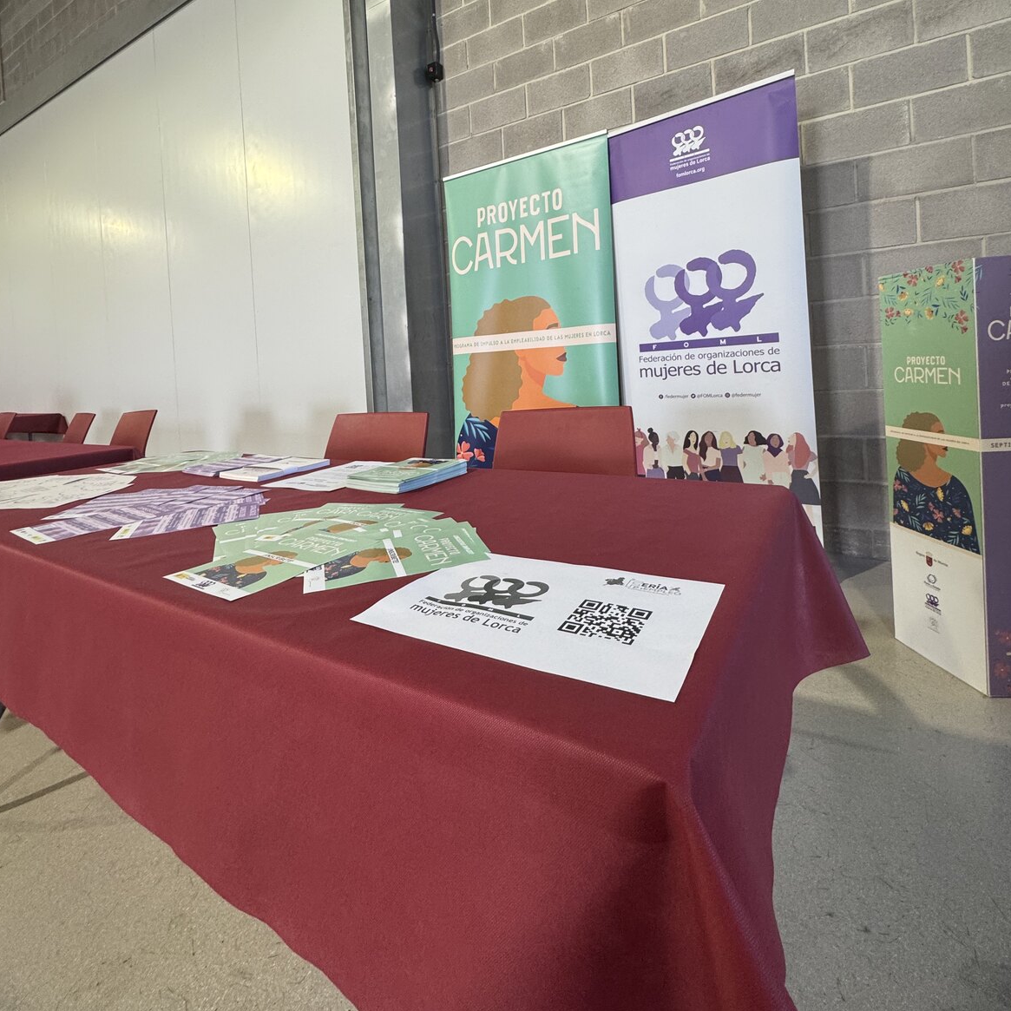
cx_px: 501
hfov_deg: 84.0
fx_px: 562
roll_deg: +2.2
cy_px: 375
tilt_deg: -0.4
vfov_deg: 82.3
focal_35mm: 17
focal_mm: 2.22
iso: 160
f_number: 2.2
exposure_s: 1/100
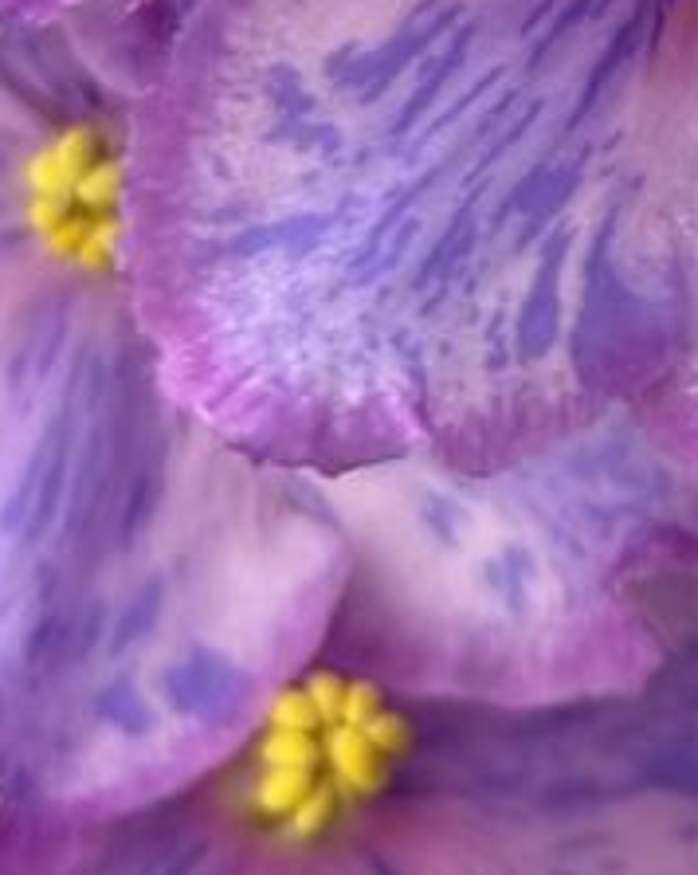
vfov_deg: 8.3
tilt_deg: -27.5
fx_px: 6025
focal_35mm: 233
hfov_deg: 6.4
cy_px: 20
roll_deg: +0.1
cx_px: 1463
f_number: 1.6
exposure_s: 1/515
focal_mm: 5.96
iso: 32
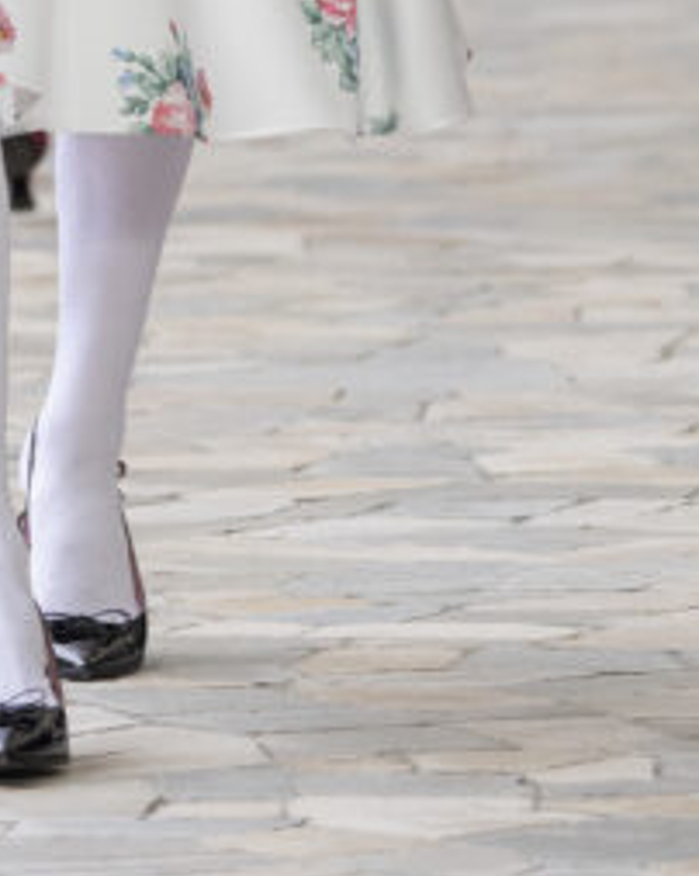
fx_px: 10149
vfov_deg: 4.9
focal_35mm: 392
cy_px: -537
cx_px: 43
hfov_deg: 3.9
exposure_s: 1/1000
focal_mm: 103
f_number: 4
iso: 800
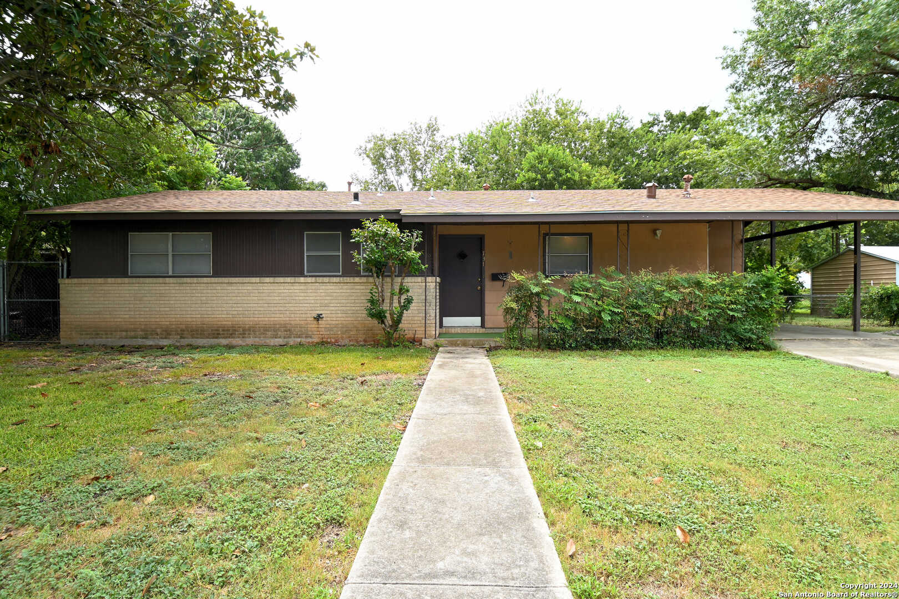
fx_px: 899
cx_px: 450
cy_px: 300
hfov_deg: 53.1
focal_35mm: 36
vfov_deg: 36.9
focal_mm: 24
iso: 100
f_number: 9
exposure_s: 1/50
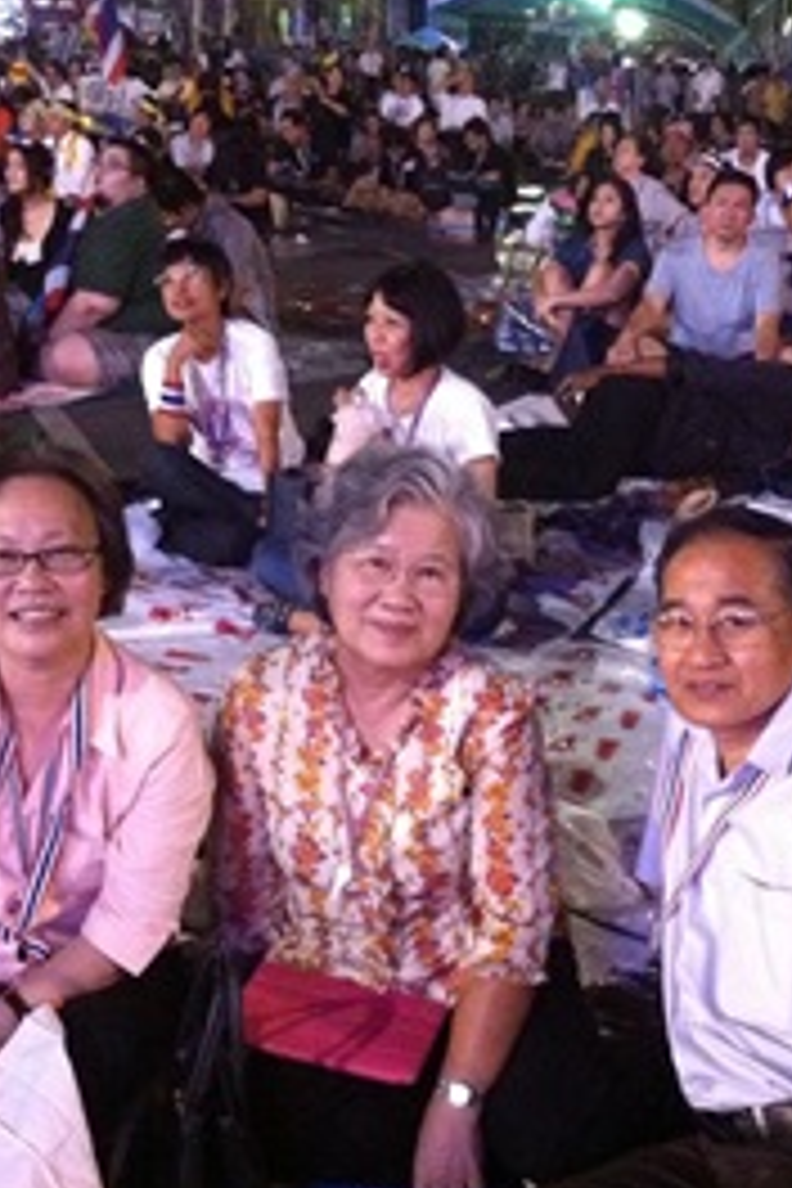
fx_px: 1815
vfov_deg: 36.2
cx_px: 459
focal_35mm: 55
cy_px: 628
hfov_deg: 24.6
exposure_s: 1/17
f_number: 2.8
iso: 1000
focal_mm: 3.85
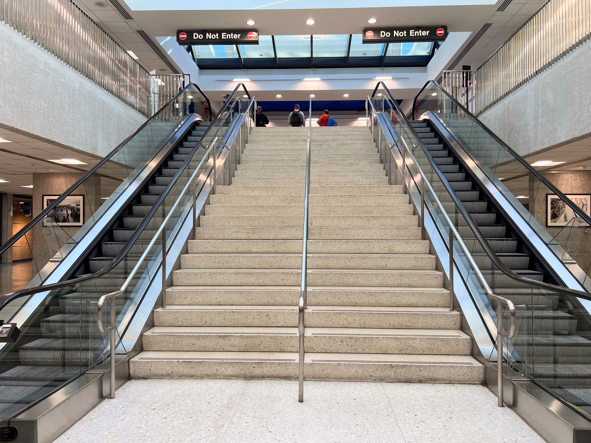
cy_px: 222
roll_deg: +0.5
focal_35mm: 26
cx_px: 296
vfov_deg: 53.1
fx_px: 444
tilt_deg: +1.6
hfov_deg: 67.3
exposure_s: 1/158
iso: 50
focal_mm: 5.7
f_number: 1.5
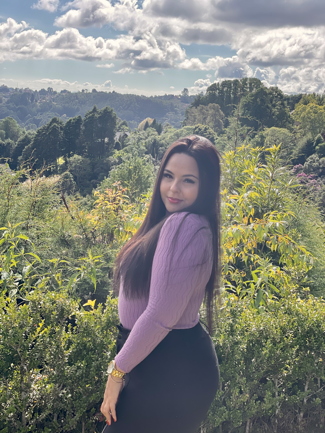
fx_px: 651
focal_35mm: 52
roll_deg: -4.9
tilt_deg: -10.0
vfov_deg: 36.8
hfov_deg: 28.0
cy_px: 216
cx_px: 162
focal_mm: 6
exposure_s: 1/600
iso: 32
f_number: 2
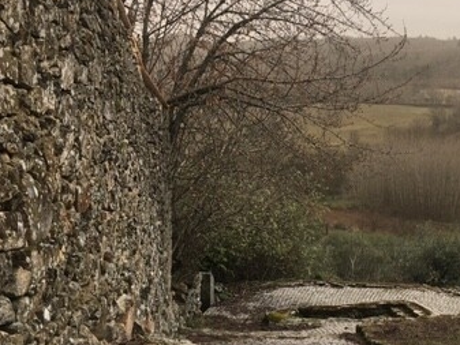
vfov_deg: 26.5
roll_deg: -1.5
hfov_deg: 34.3
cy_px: 203
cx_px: 336
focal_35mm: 55
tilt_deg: -11.4
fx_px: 731
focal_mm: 4.15
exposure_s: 1/1054
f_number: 2.2
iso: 25
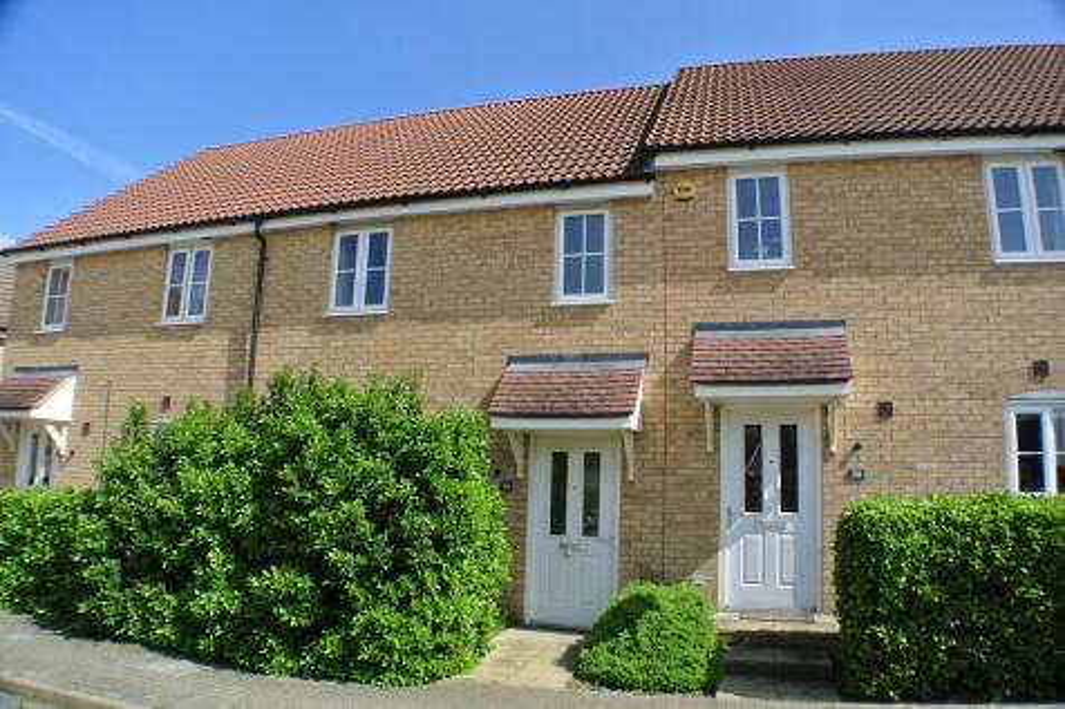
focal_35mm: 31
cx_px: 532
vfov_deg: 42.3
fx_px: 917
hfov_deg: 60.3
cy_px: 354
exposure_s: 1/640
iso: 100
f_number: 4.5
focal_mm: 11.8
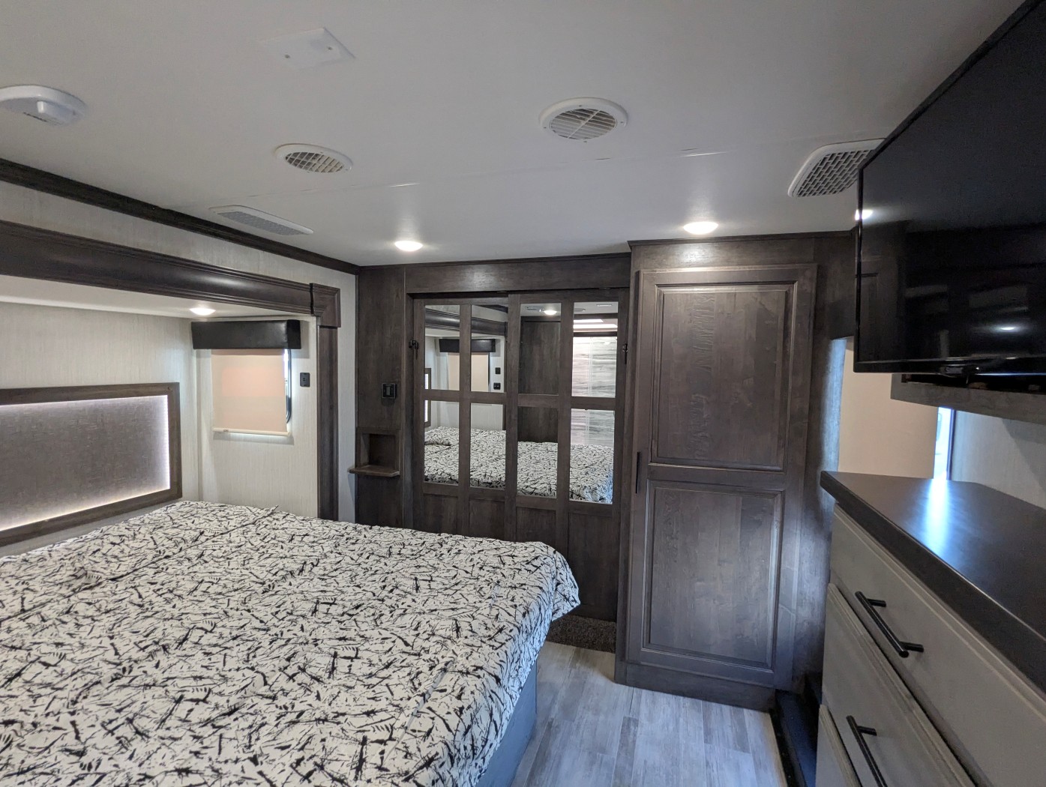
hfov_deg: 94.4
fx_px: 484
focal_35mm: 16
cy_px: 394
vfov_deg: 78.2
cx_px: 523
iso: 283
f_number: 2.2
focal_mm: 2.35
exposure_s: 1/66.7
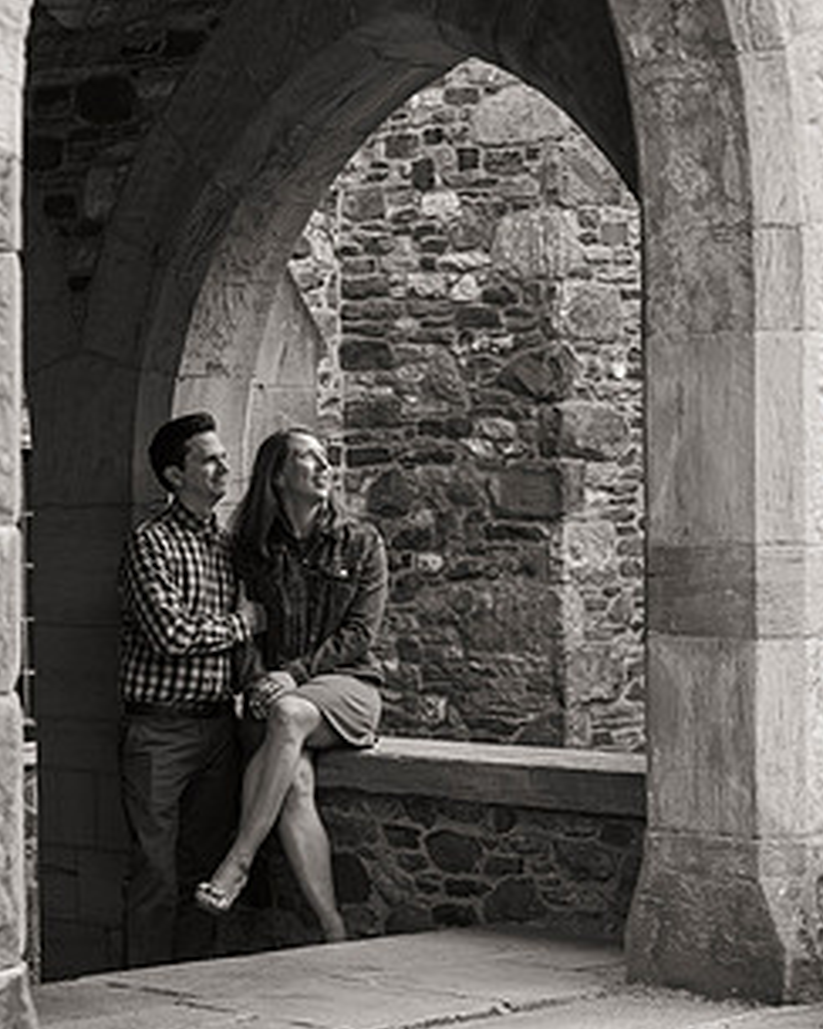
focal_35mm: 104
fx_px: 3166
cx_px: 381
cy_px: 344
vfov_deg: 18.4
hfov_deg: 14.8
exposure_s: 1/250
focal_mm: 75
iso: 800
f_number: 4
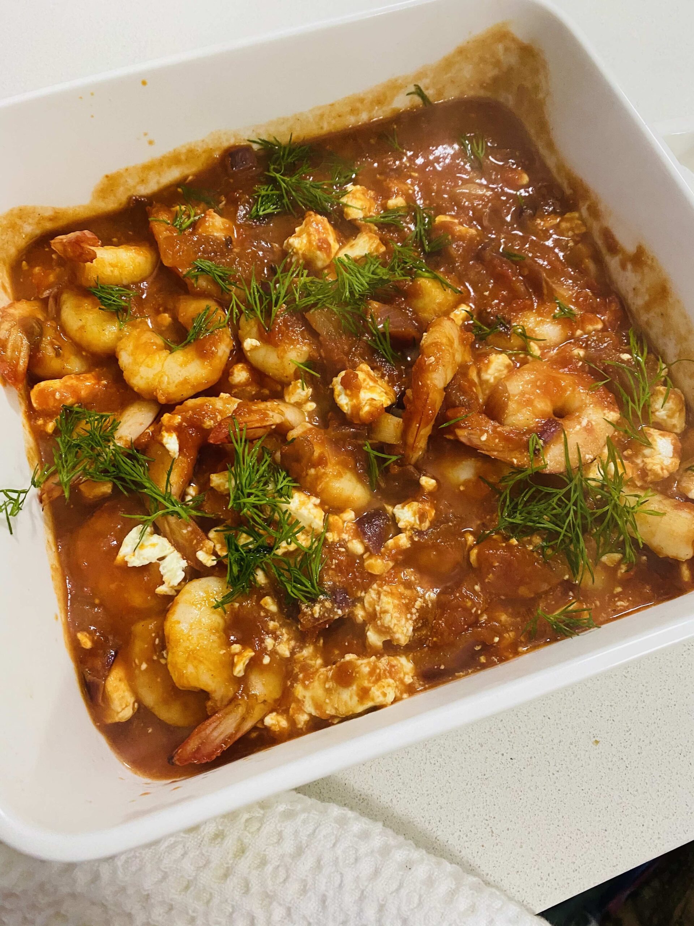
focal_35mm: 26
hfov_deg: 53.1
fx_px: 695
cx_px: 347
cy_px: 463
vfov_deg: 67.3
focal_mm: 4.25
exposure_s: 1/50
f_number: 1.8
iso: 400
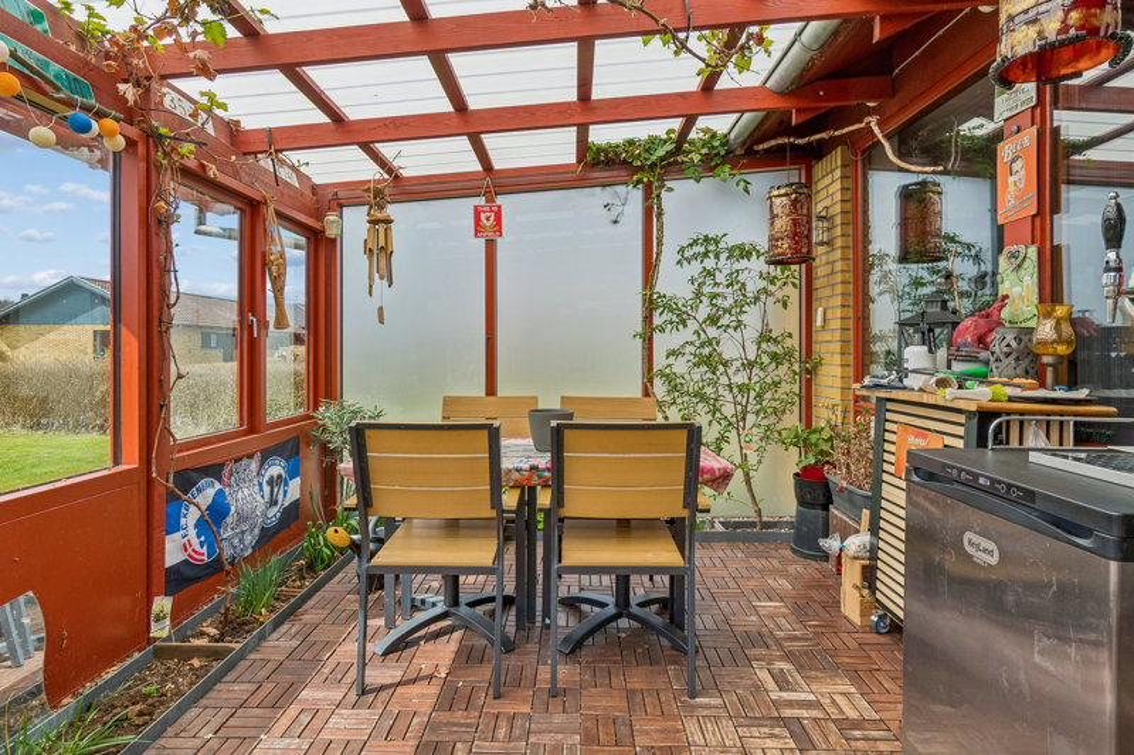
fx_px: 614
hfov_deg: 85.4
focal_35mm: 20
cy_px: 378
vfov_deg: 63.2
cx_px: 567
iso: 500
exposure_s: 1/500
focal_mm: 13
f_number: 8
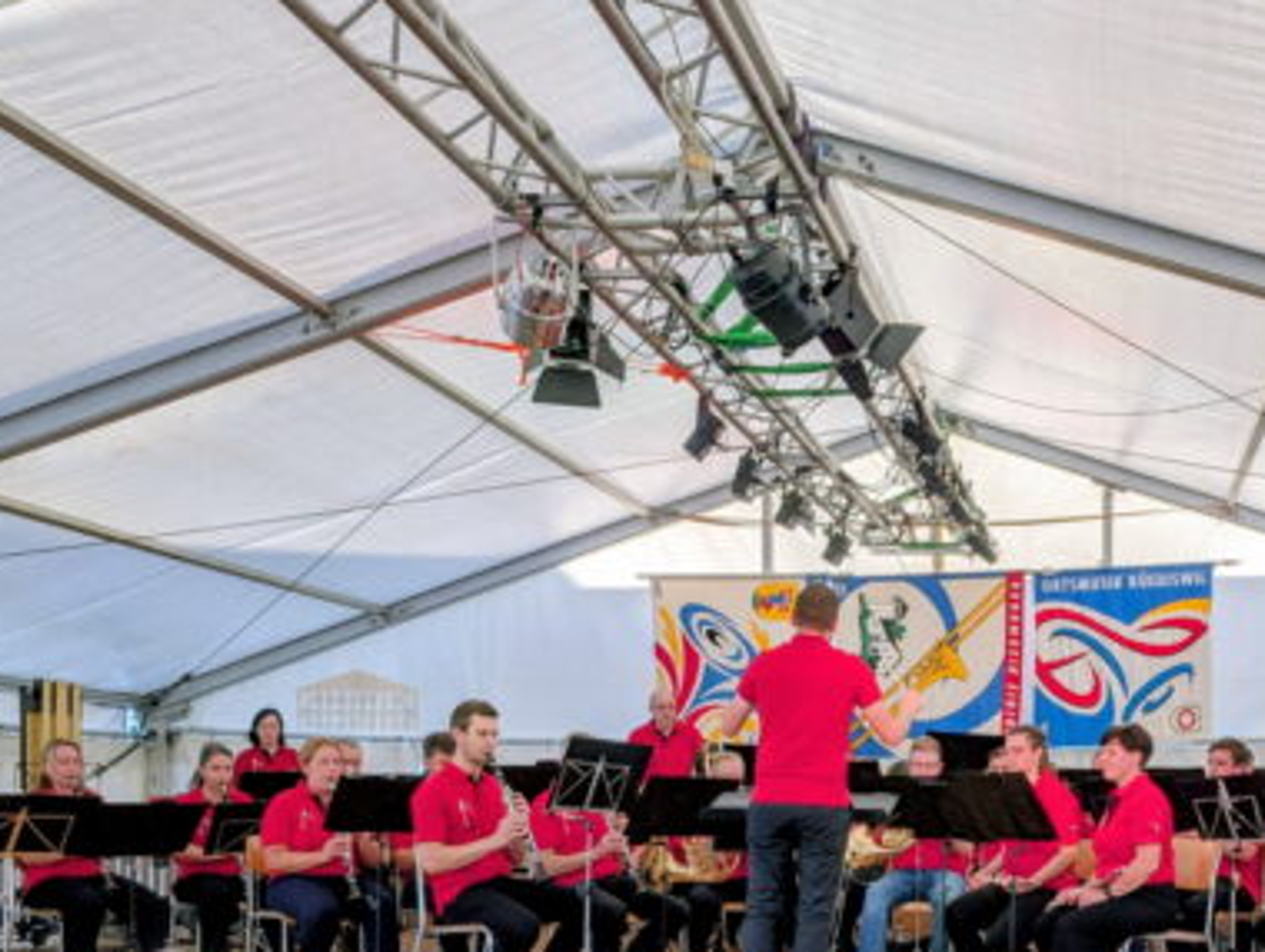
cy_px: 804
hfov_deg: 44.6
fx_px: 1500
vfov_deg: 33.8
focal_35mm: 41
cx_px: 899
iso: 20
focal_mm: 6.9
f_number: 1.68
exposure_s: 1/840
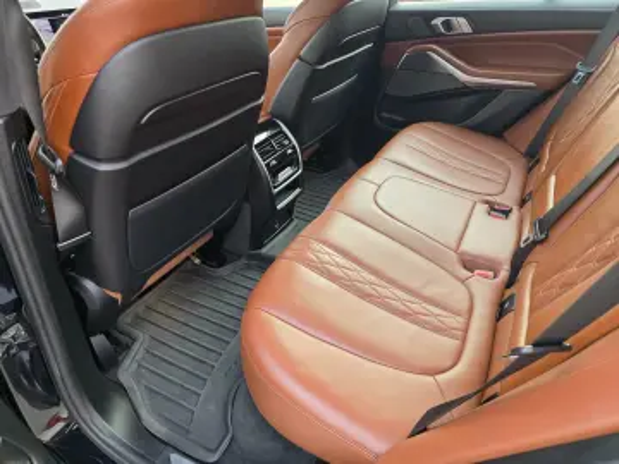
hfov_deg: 73.9
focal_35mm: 23
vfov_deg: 58.9
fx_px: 411
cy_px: 232
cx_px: 310
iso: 200
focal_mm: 6.3
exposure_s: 1/180
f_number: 1.7
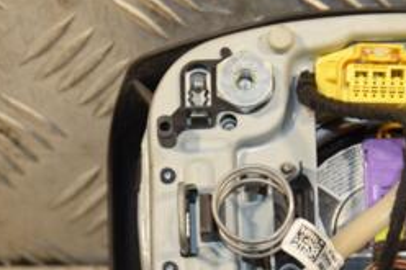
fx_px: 2536
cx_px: 342
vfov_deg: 6.1
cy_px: 260
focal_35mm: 225
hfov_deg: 9.1
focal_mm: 62
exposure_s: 1/160
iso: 800
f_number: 5.3
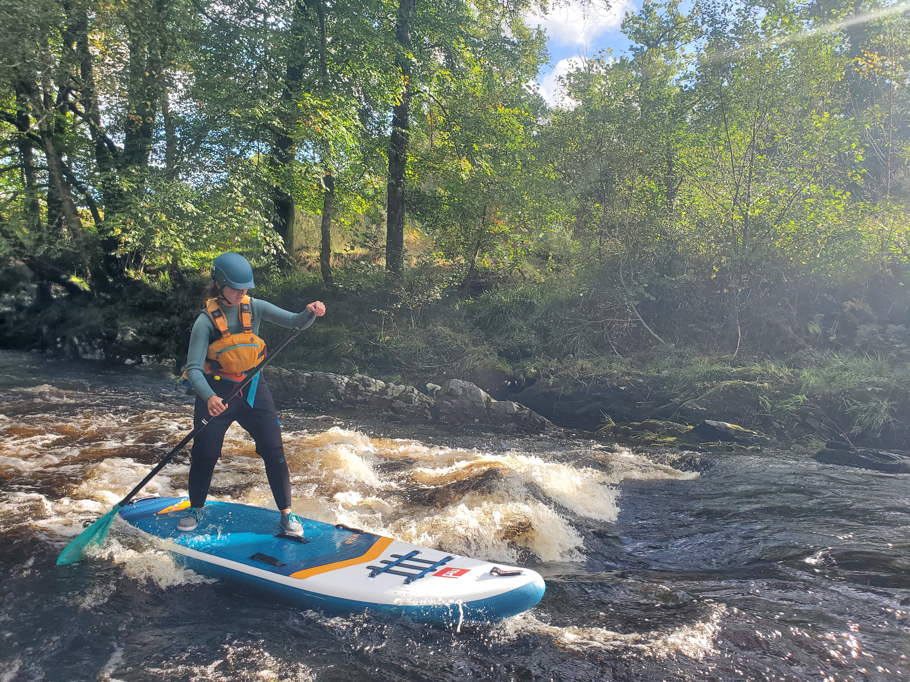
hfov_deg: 67.3
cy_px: 341
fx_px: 683
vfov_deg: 53.1
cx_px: 455
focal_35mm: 26
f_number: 2.4
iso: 50
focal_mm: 4.3
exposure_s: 1/276
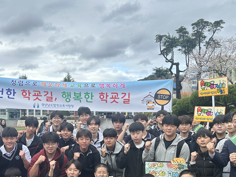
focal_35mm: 48
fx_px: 327
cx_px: 100
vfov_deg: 29.8
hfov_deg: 39.6
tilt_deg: -1.7
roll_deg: -0.7
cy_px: 130
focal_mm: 6.86
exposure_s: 1/1321
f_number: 1.78
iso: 80
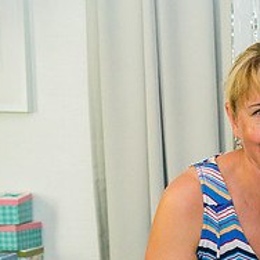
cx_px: 413
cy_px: 260
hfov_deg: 16.5
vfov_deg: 18.0
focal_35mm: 94
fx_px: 799
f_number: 4.5
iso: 5000
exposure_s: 1/250
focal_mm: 34
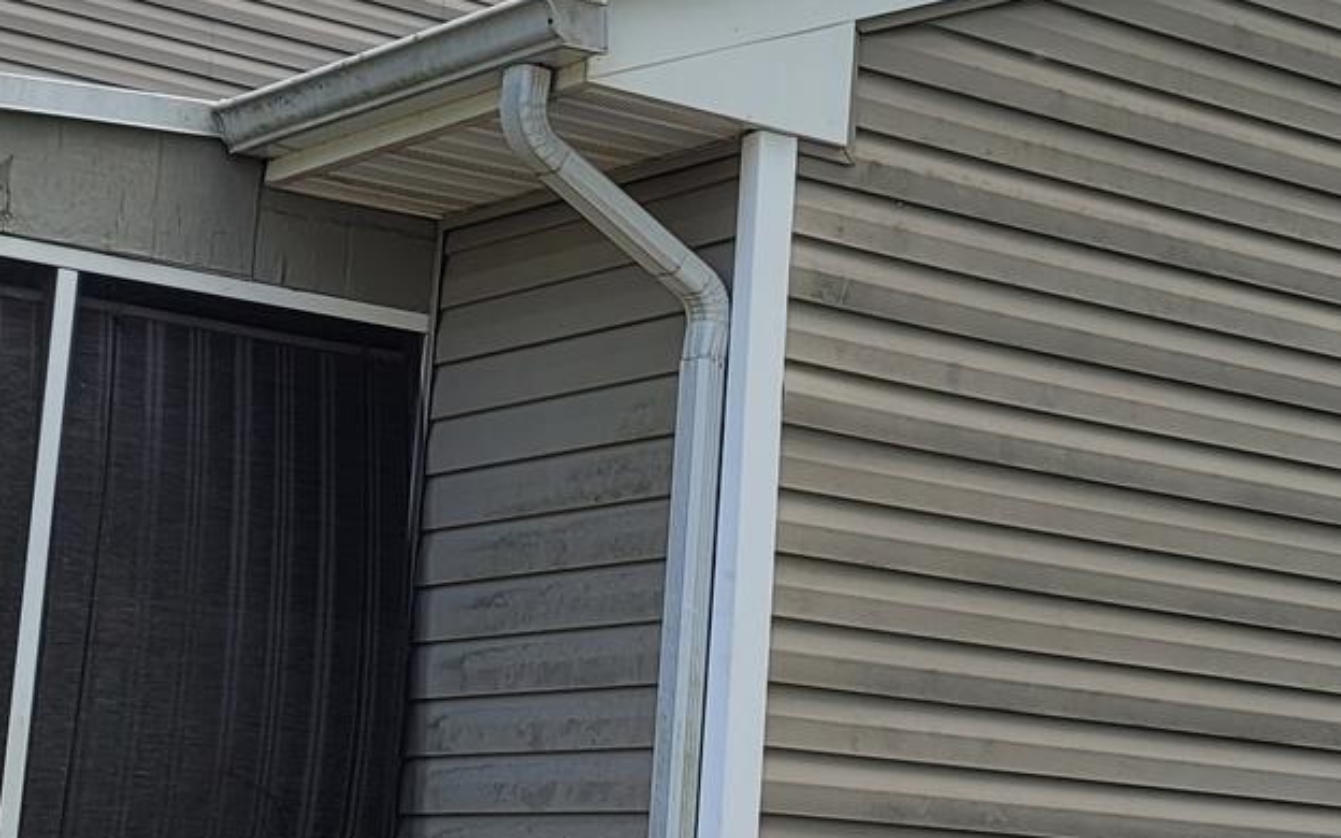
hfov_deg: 23.7
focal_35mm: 87
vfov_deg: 15.0
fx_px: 3180
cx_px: 890
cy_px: 544
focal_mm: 7
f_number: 1.8
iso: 20
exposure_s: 1/526
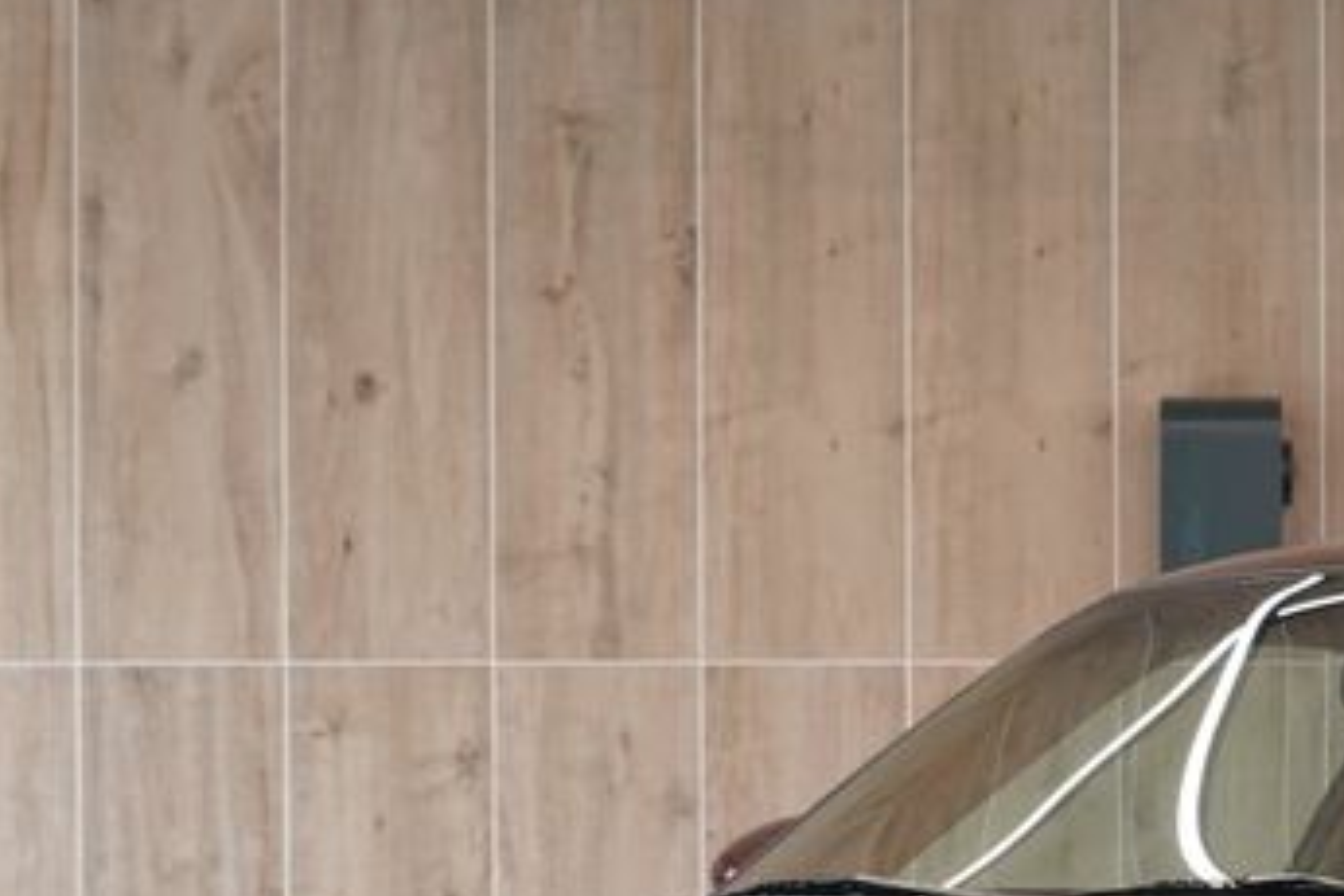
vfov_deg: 6.6
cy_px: 910
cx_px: 1325
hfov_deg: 9.8
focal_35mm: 208
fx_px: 7765
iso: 3200
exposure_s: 1/160
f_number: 5.6
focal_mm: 70
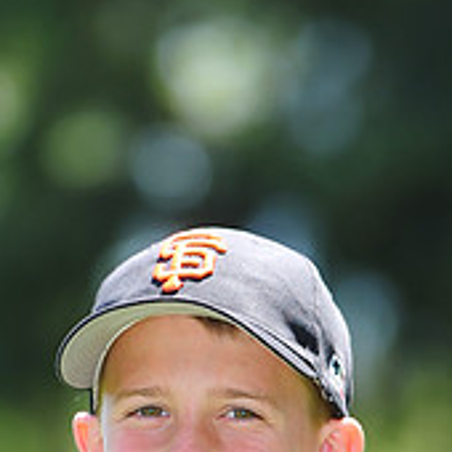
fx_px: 8554
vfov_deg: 3.0
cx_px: 215
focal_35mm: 579
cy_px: 585
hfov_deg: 3.0
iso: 200
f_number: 4.5
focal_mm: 200
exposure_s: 1/400
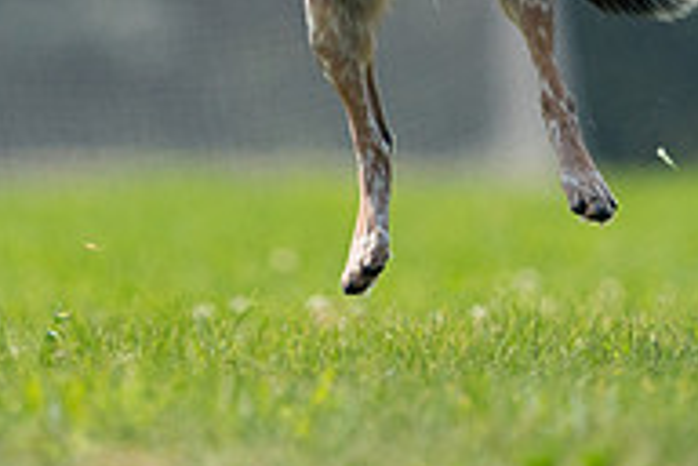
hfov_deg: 1.4
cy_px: -202
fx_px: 29120
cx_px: 404
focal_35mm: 1502
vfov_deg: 0.9
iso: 1600
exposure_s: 1/4000
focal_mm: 496
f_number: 6.3
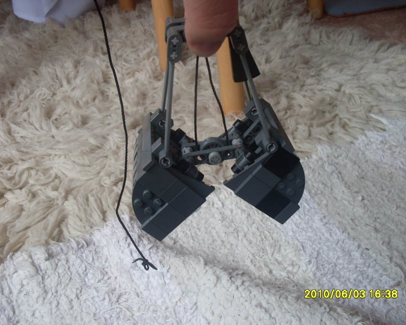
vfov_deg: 37.3
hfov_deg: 45.8
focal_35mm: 40
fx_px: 481
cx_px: 209
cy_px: 162
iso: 100
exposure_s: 1/90
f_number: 2.8
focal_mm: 6.3
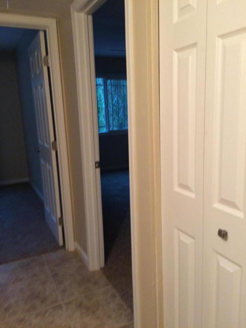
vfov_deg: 61.7
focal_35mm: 29
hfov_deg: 48.2
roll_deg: +2.9
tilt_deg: -13.6
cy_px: 164
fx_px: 275
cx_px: 123
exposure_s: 1/30
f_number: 2.2
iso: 250
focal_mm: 4.15
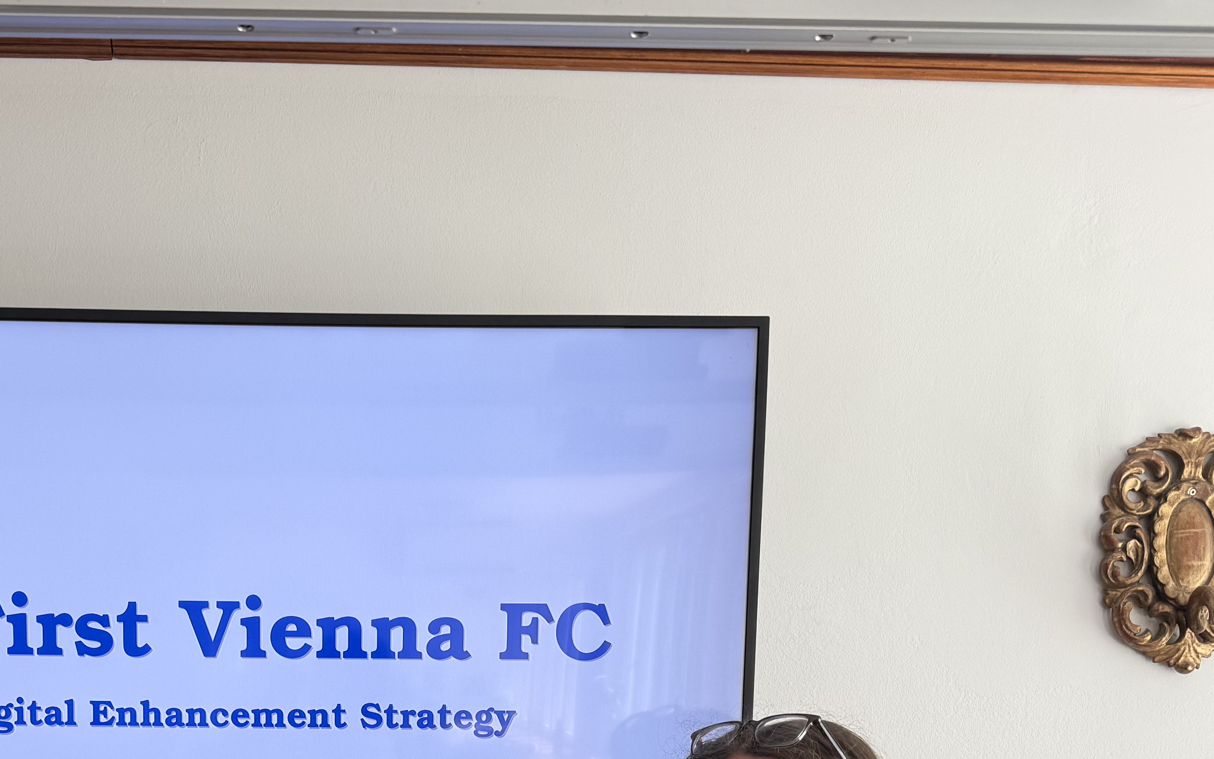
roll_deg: -0.5
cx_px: 355
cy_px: 839
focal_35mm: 49
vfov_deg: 24.5
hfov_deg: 40.3
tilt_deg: -4.5
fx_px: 1621
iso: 50
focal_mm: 6.76
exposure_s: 1/126
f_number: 1.78
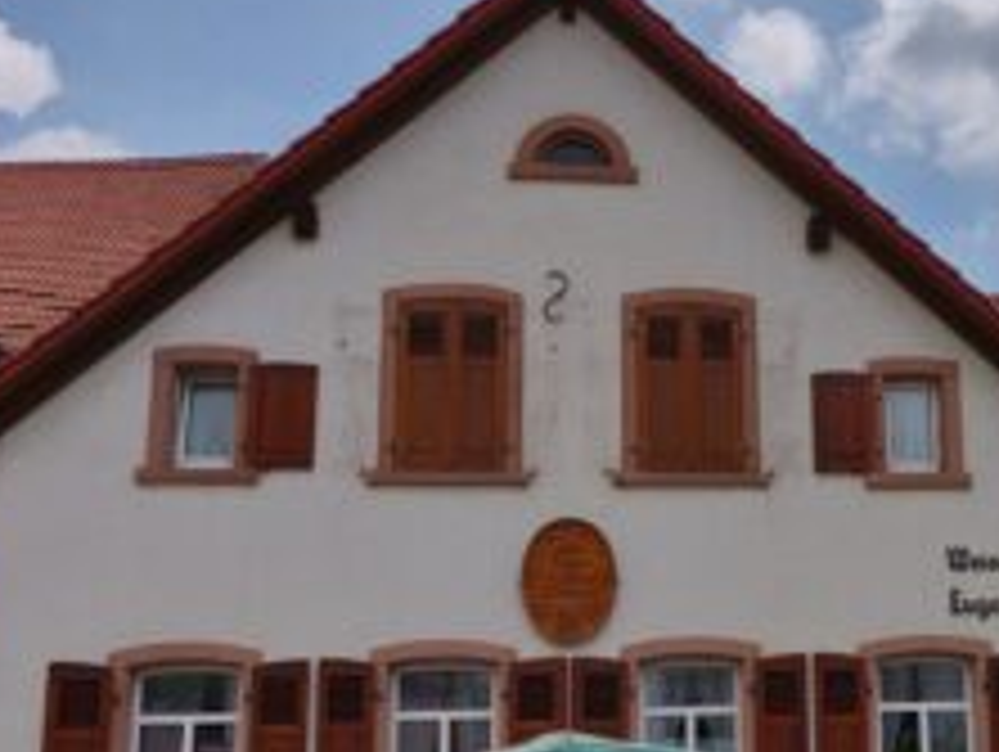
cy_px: 536
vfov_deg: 31.8
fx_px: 1300
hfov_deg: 40.6
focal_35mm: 45
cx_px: 774
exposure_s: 1/665
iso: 100
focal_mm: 4.25
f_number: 1.7
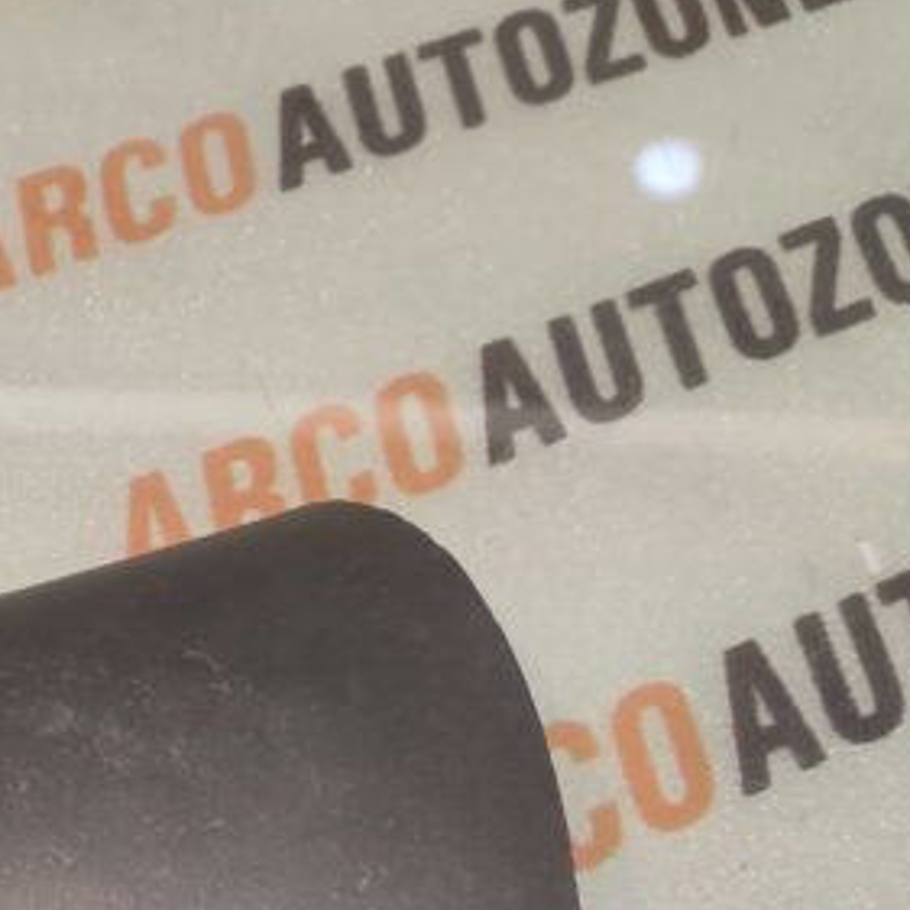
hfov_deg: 34.4
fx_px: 1219
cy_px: 808
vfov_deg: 38.3
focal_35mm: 41
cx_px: -130
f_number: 1.79
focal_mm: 4.74
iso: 120
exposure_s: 1/33
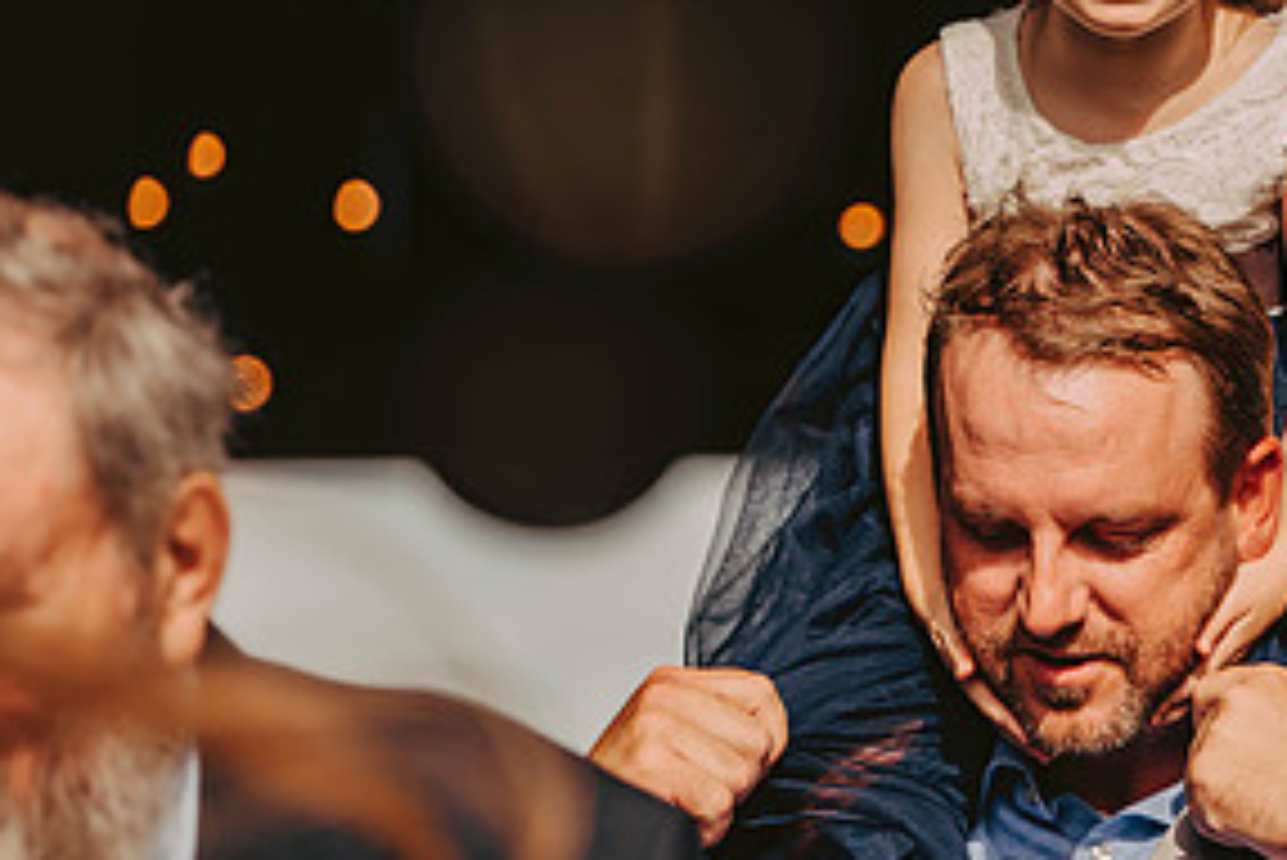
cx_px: 1174
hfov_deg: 7.5
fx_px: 9800
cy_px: 371
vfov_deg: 5.0
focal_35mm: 274
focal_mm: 135
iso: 200
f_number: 2.8
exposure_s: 1/2000
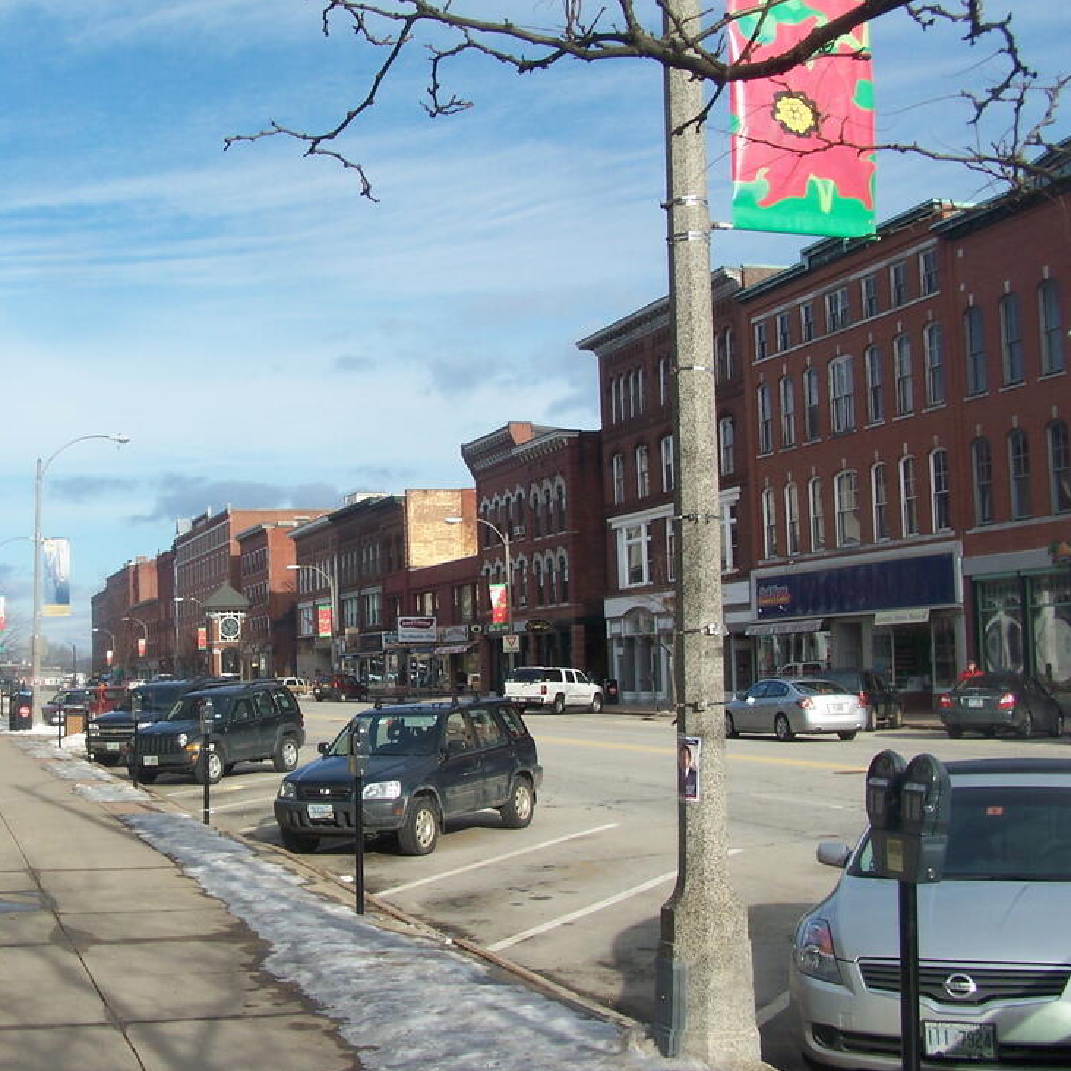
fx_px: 1645
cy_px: 560
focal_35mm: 47
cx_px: 345
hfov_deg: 35.7
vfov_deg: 36.1
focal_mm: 6.3
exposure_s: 1/125
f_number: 5.6
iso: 80
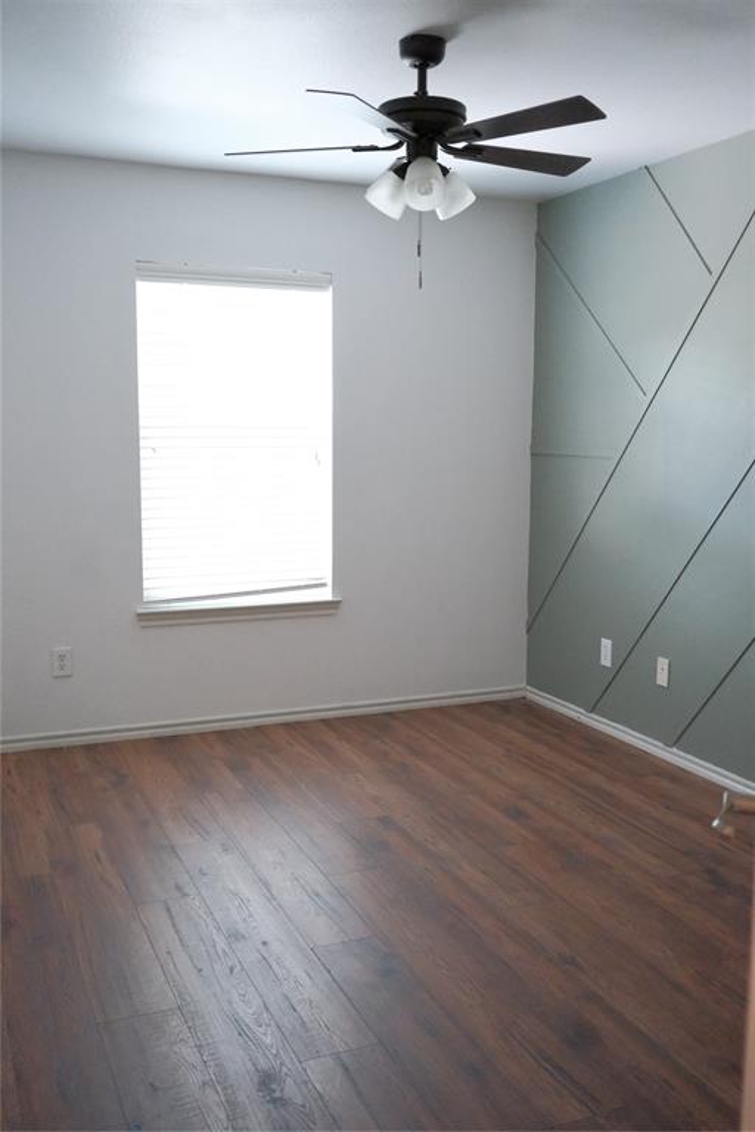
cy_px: 566
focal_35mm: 35
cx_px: 378
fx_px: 1101
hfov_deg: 37.9
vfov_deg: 54.4
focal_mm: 23
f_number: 2.8
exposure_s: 1/125
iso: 8000
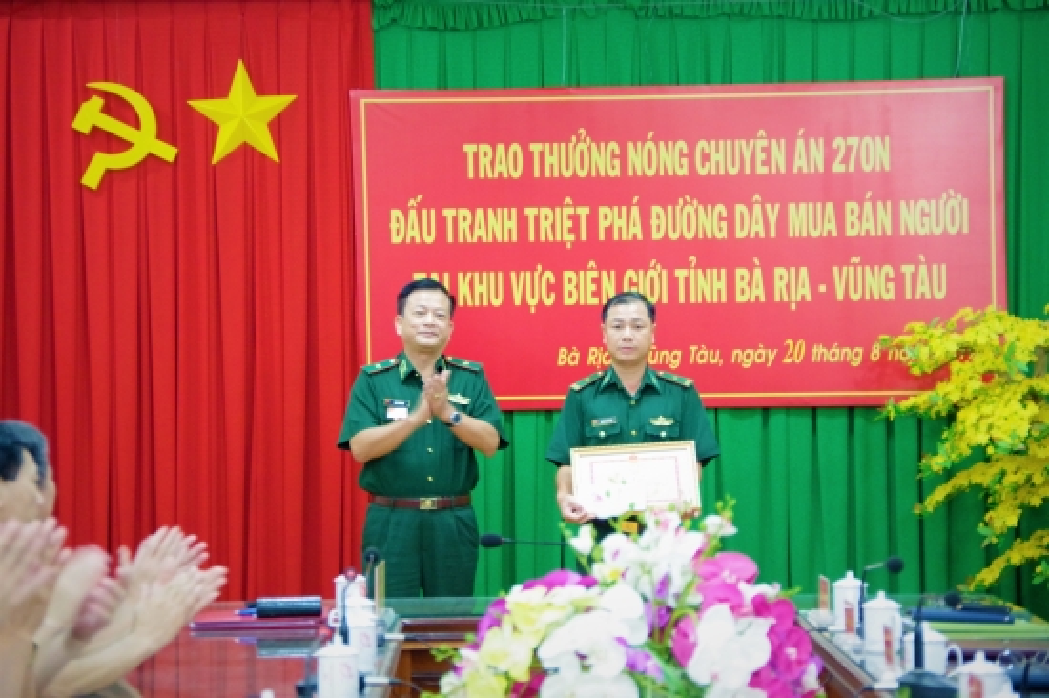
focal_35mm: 102
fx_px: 2970
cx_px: 524
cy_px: 349
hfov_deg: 20.0
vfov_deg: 13.4
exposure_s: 1/30
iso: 3200
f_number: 4.5
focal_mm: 68
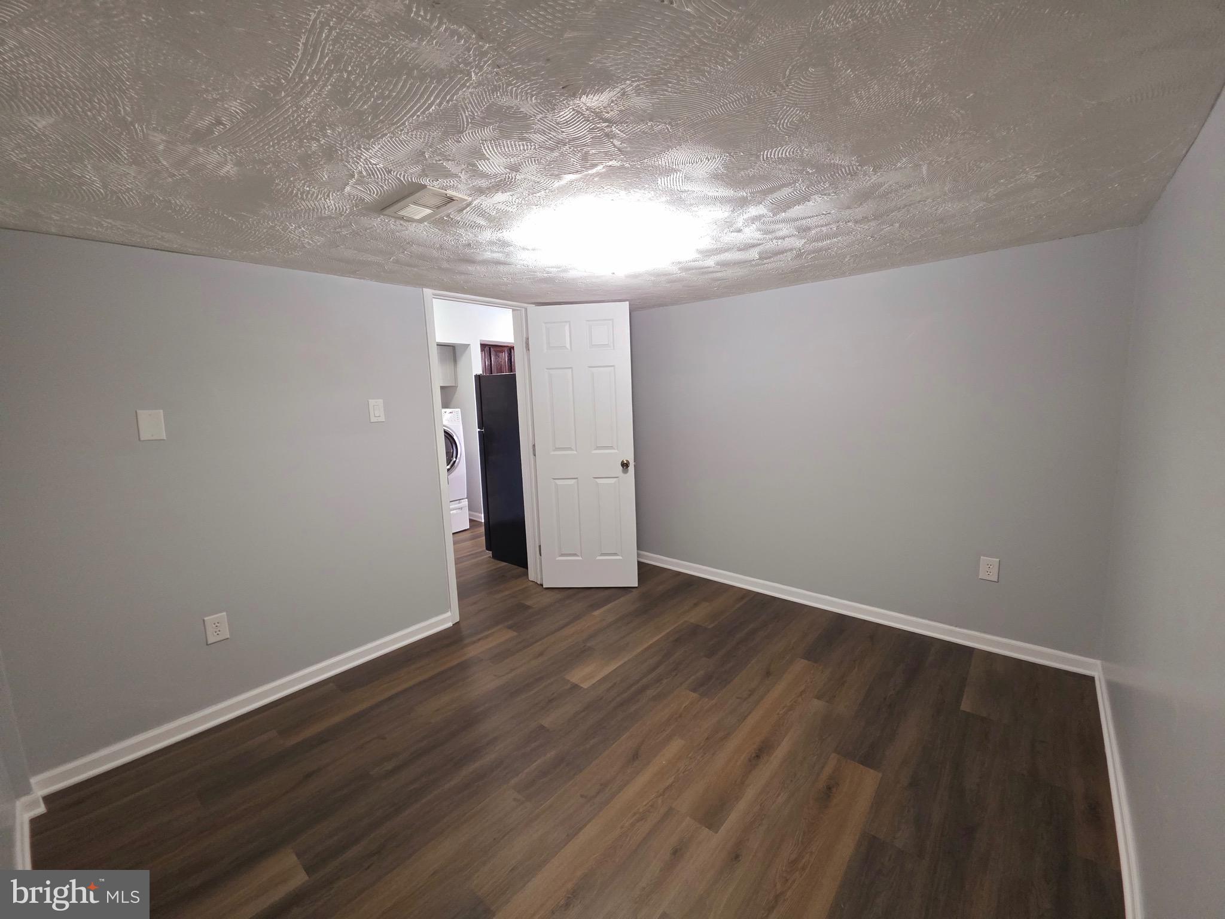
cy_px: 460
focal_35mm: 13
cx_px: 612
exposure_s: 1/60
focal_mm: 2.2
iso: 400
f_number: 1.9
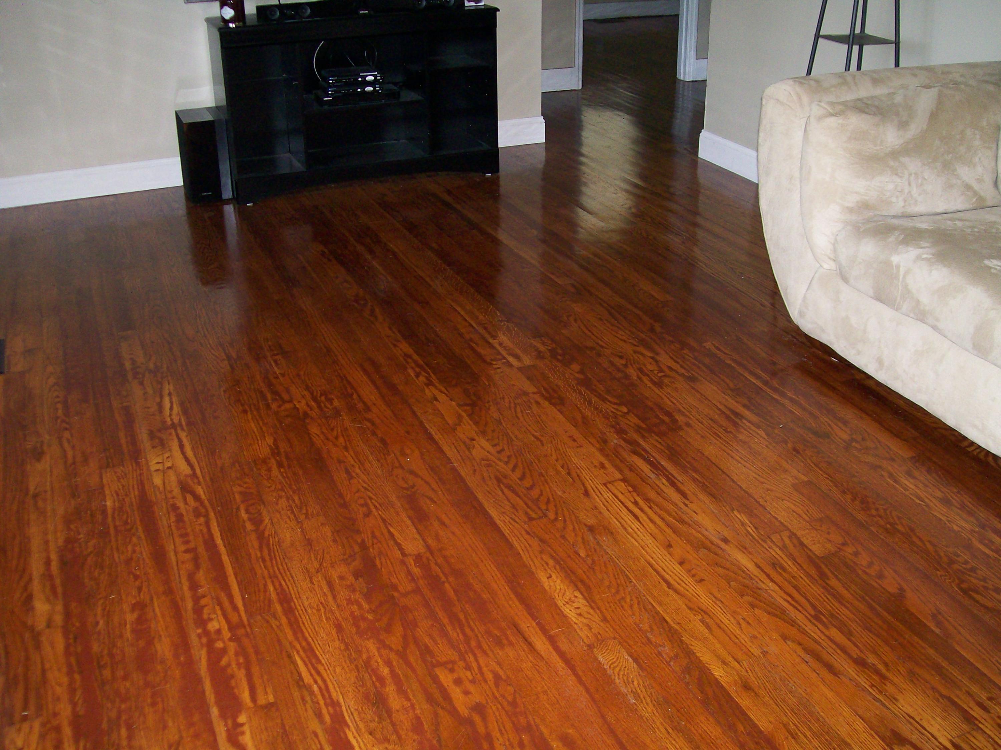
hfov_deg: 51.4
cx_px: 500
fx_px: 1041
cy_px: 375
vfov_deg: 39.7
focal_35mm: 36
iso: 140
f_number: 2.7
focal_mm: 6
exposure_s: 1/64
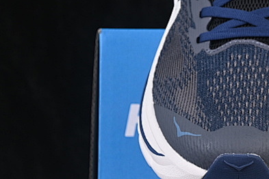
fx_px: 1539
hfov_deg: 9.8
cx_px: 326
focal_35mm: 206
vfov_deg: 6.7
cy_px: 42
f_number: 6.3
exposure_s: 1/60
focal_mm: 50
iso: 160
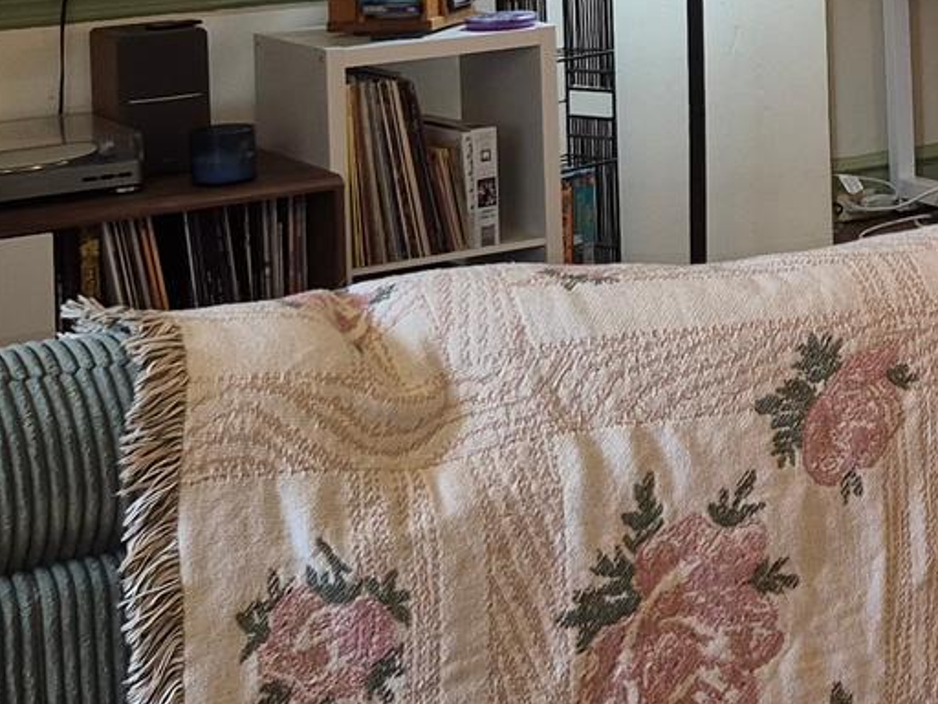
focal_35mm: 92
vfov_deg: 15.3
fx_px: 2493
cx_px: 1189
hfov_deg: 19.7
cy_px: -218
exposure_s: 1/40
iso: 100
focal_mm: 5.4
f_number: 1.8
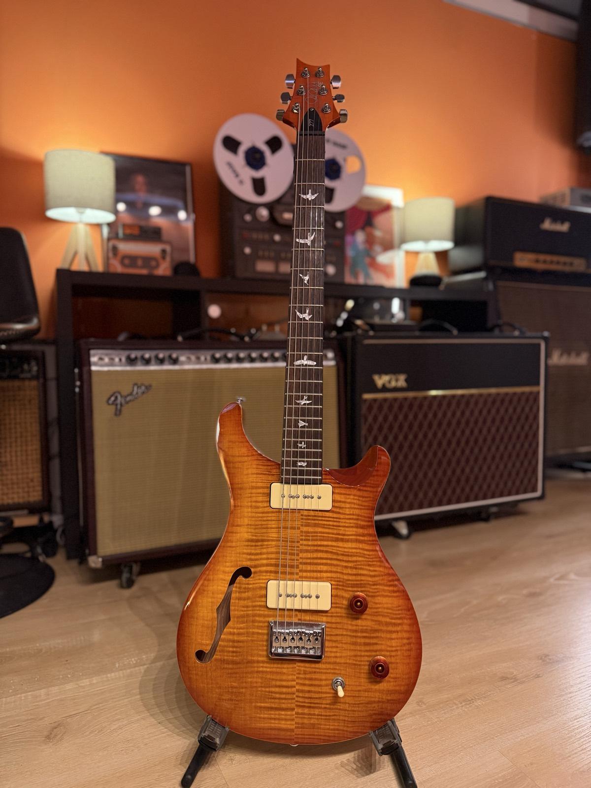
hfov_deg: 56.8
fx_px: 546
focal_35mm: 24
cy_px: 394
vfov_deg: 71.6
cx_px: 296
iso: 400
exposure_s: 1/59
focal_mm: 6.76
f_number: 1.78
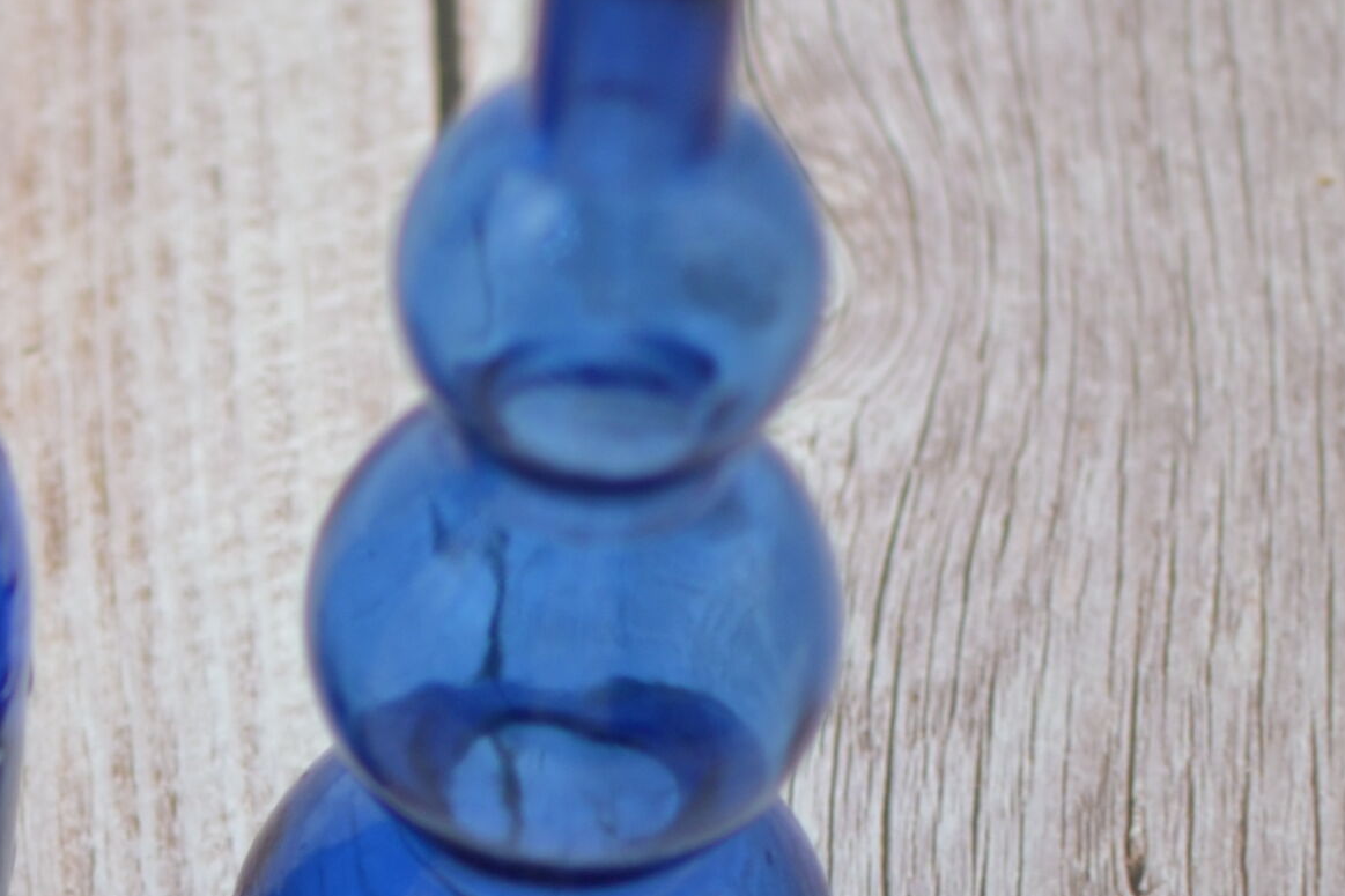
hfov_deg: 9.6
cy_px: 608
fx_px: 7769
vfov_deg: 6.6
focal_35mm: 208
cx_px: -685
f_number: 1.8
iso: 100
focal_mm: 35
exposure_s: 1/500
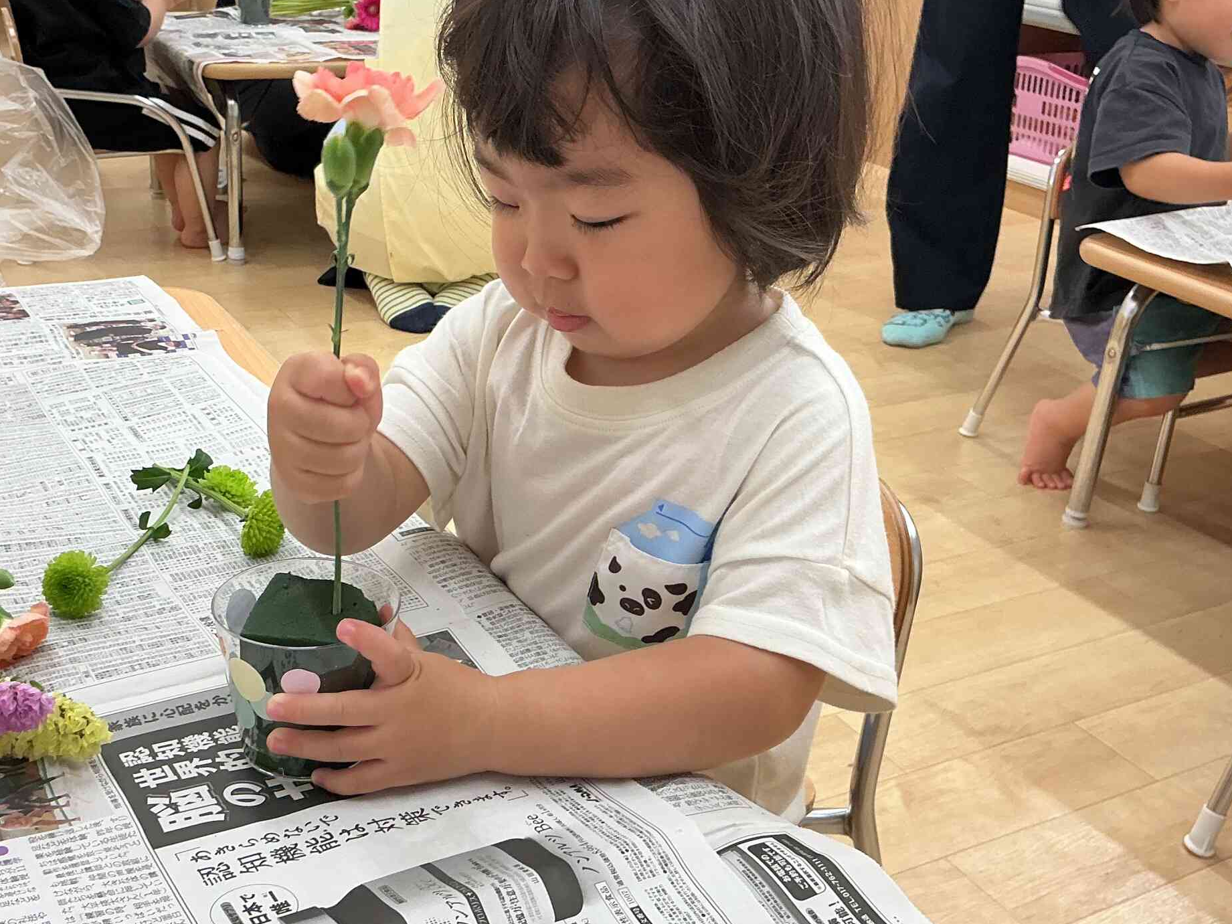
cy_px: 494
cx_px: 559
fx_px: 1495
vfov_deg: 34.3
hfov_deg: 44.7
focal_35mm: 42
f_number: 1.8
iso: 64
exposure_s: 1/100
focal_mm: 3
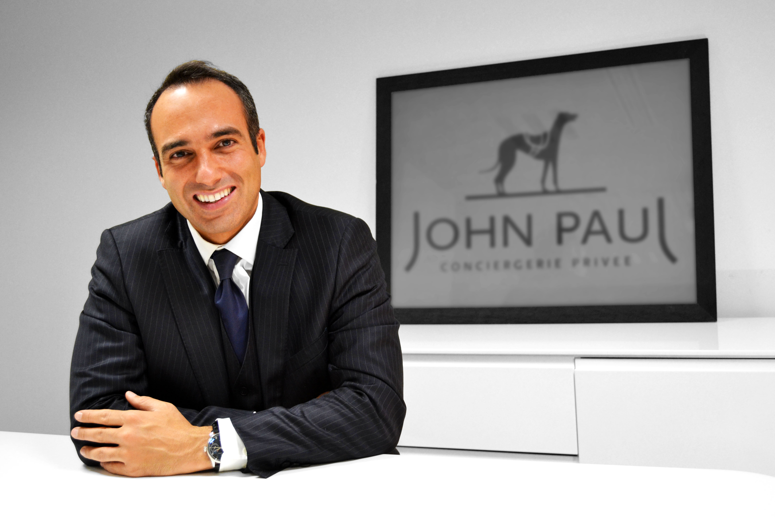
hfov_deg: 46.4
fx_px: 904
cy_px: 258
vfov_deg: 31.9
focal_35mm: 42
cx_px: 388
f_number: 4.5
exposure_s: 1/40
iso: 800
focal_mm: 28
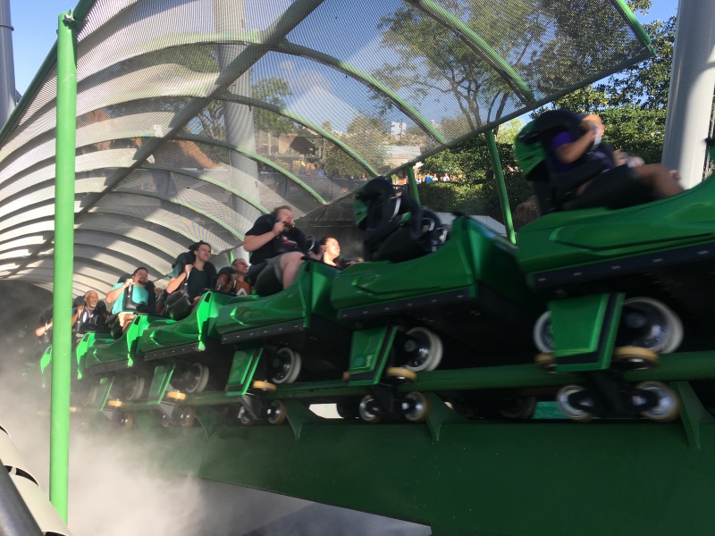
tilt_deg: -8.7
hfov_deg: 61.7
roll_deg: -3.3
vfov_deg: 48.2
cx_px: 358
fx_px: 599
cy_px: 268
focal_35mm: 29
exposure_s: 1/668
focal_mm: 4.15
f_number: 2.2
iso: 25
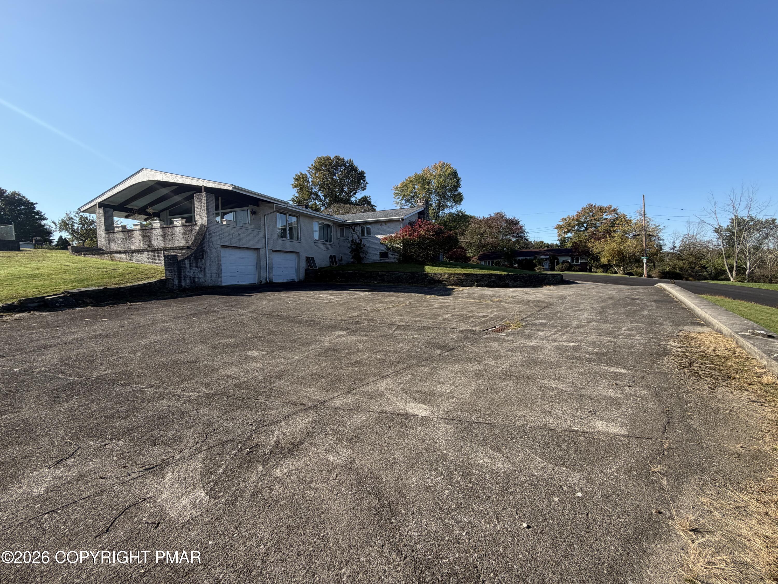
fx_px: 315
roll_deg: +0.9
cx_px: 389
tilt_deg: -3.5
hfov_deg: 102.1
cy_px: 292
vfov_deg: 85.7
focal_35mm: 14
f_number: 2.2
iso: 32
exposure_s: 1/770
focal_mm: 2.22
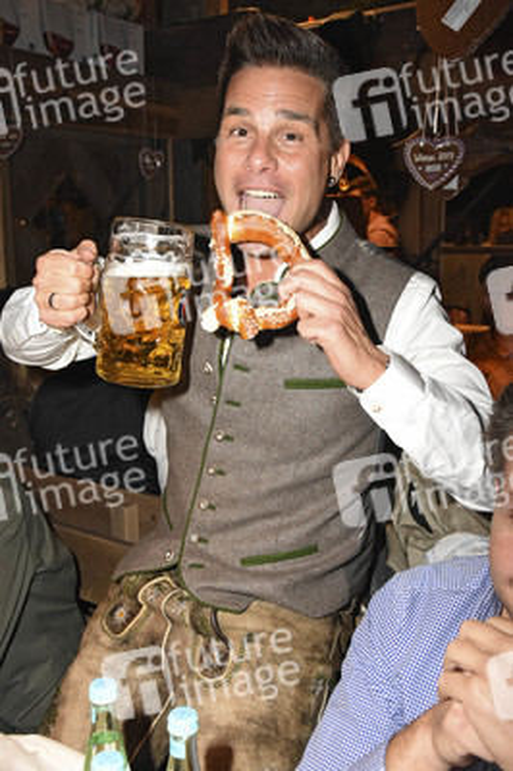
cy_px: 386
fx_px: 803
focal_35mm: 38
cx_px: 256
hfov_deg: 35.4
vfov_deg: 51.3
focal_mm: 25
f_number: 6.3
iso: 1600
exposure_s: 1/125
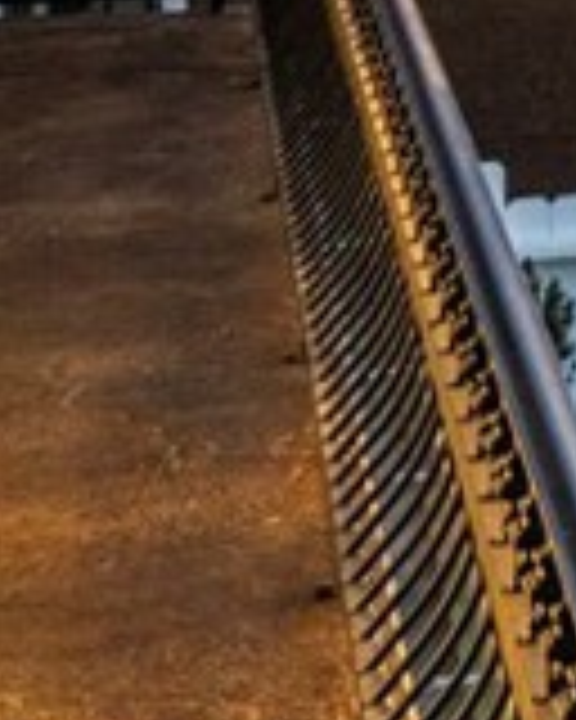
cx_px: 1935
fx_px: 3069
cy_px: -484
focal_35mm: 144
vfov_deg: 12.5
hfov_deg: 8.3
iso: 800
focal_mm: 24
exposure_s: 1/500
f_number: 9
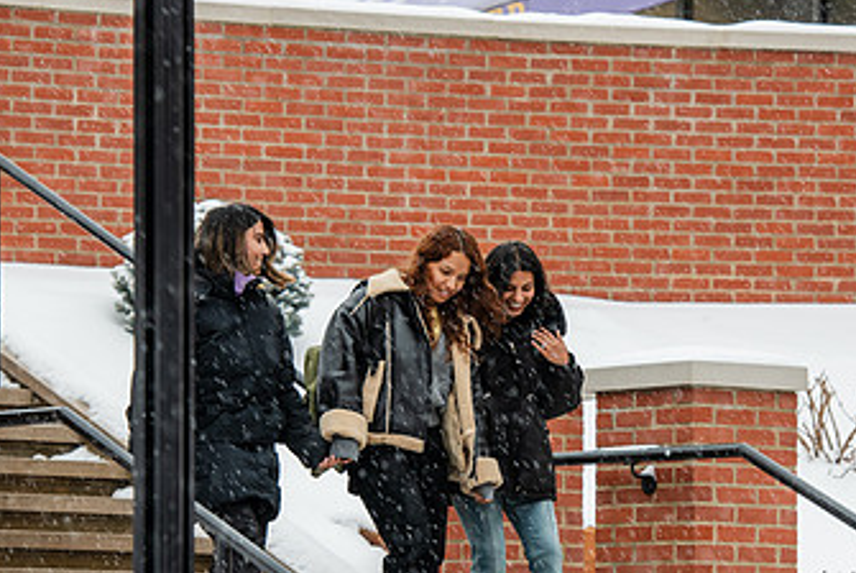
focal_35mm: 225
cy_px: 395
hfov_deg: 9.1
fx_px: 5355
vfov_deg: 6.1
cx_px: 462
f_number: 5
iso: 400
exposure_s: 1/200
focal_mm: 130
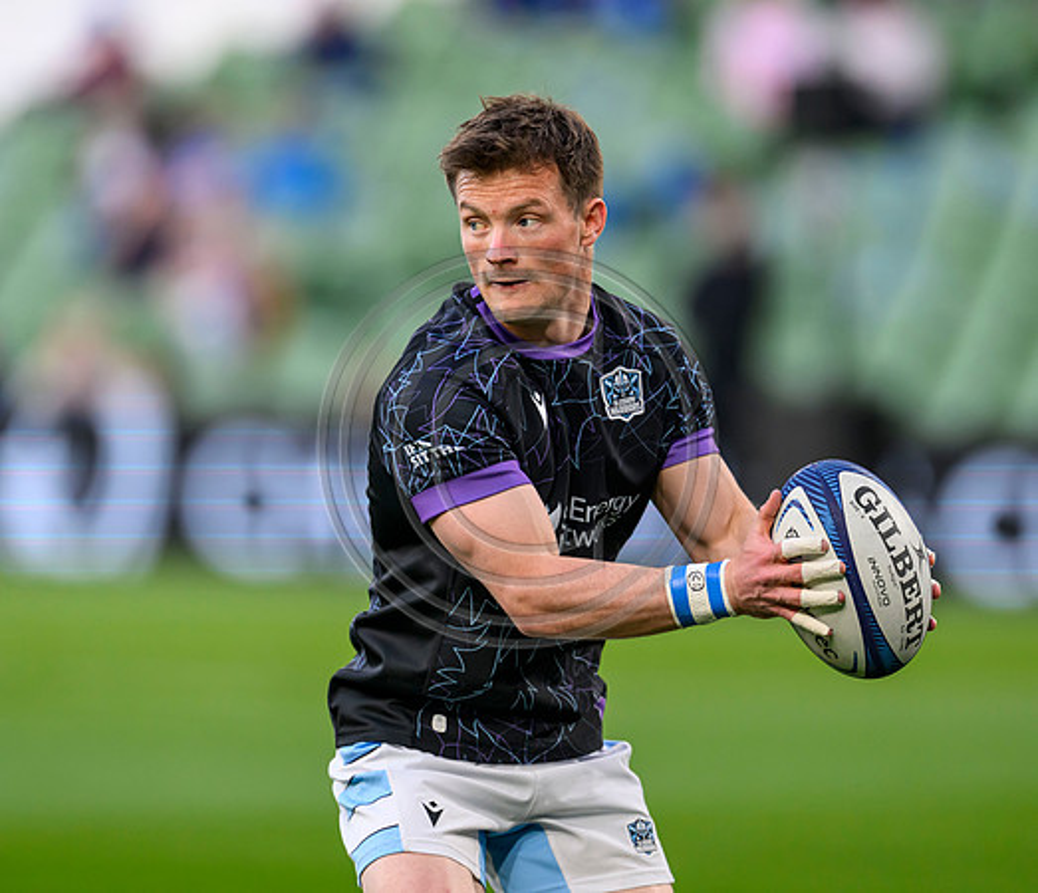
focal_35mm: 543
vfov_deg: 3.0
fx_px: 17193
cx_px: 564
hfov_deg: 3.5
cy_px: 378
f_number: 2.8
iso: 1600
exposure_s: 1/2500
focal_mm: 400
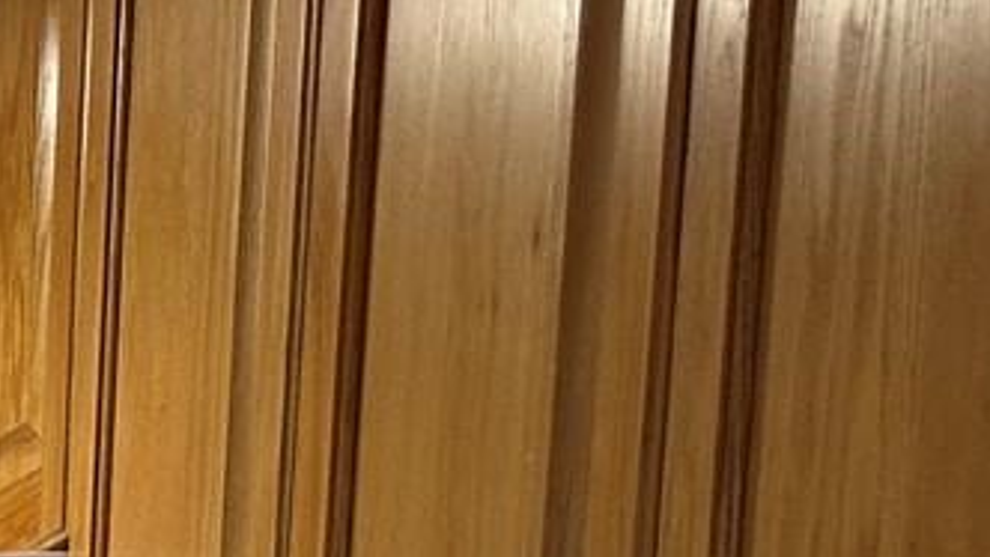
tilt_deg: -9.3
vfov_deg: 8.2
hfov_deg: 14.0
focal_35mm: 126
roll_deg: +0.2
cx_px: -1079
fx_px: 3309
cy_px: 1662
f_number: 1.78
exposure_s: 1/120
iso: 160
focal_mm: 6.86
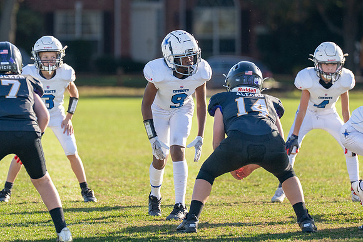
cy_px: 104
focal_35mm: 409
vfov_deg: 3.4
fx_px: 4120
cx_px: 151
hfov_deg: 5.0
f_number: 2.8
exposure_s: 1/3200
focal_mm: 200
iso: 320
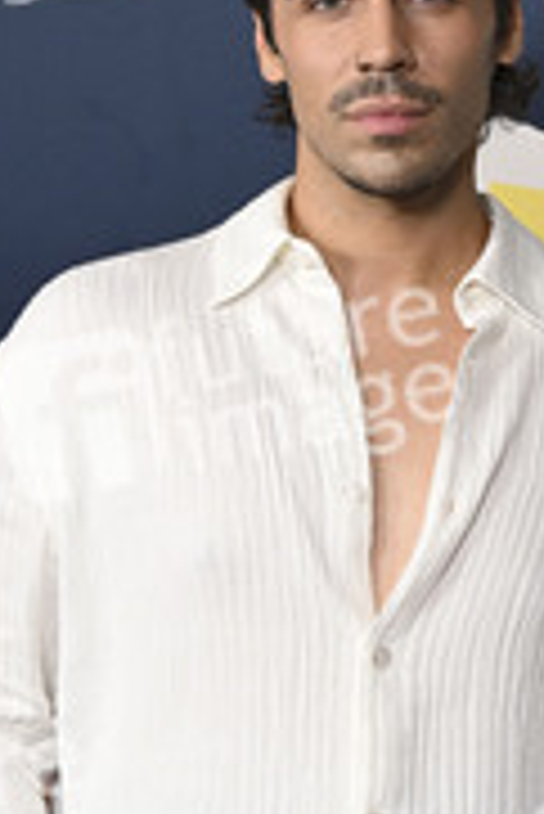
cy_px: 621
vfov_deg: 12.7
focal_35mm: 161
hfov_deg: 8.5
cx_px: 355
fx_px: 3642
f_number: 5.6
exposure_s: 1/250
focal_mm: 73
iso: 1250
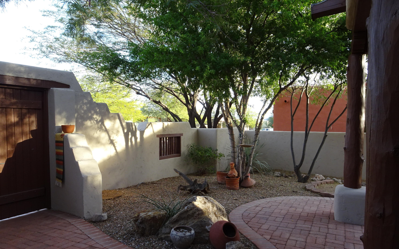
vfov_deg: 47.6
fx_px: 283
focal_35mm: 26
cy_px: 134
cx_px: 199
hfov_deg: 70.4
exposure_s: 1/80
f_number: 3.5
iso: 80
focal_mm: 4.1
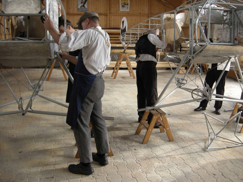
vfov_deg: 40.7
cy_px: 91
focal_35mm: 35
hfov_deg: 52.6
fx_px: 246
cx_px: 122
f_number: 2.7
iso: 64
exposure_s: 1/63.8
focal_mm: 7.5
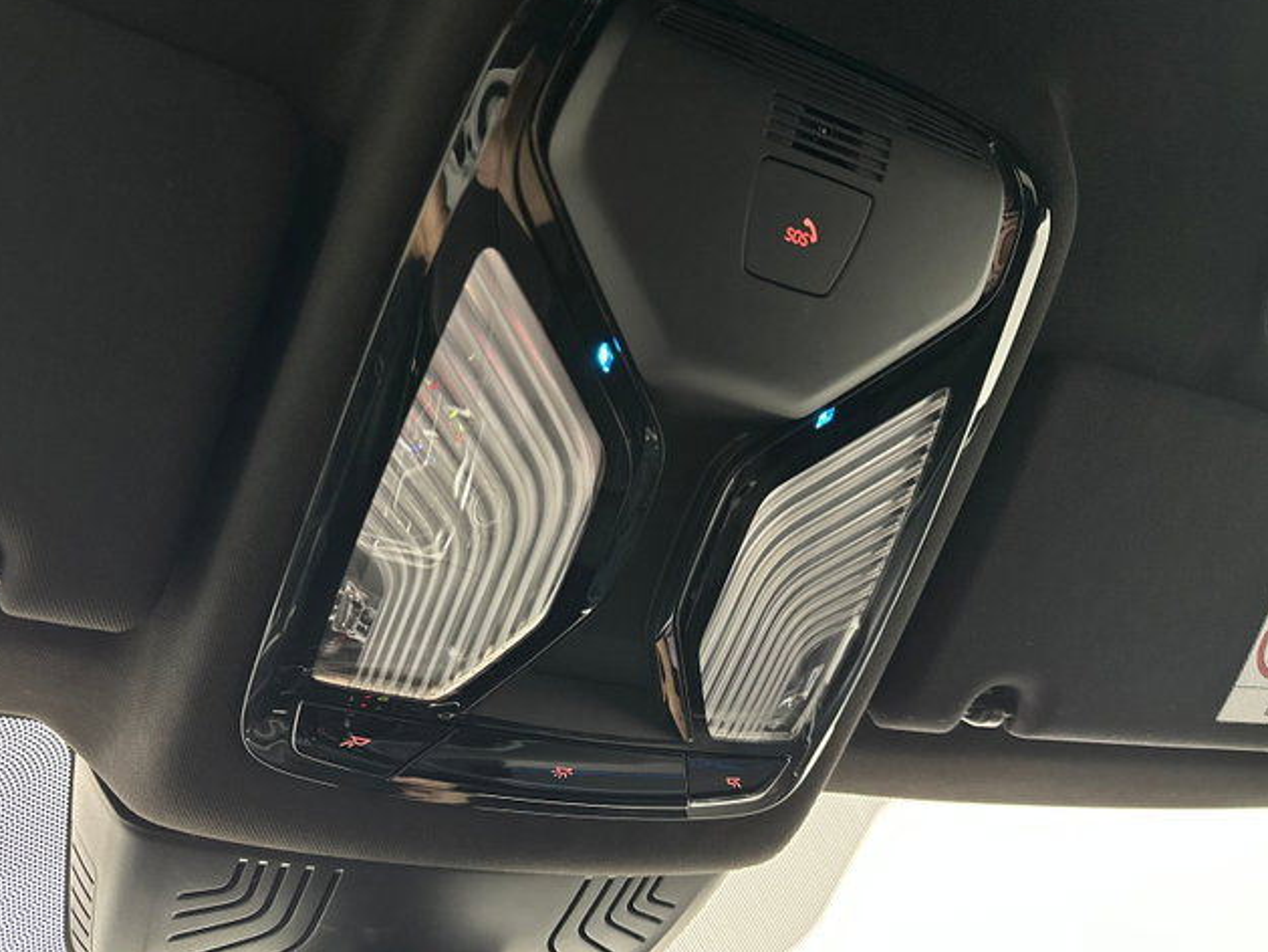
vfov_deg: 48.0
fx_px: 1062
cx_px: 558
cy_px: 383
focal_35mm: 29
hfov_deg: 61.5
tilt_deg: +50.6
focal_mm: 6.86
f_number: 1.78
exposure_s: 1/42
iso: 800
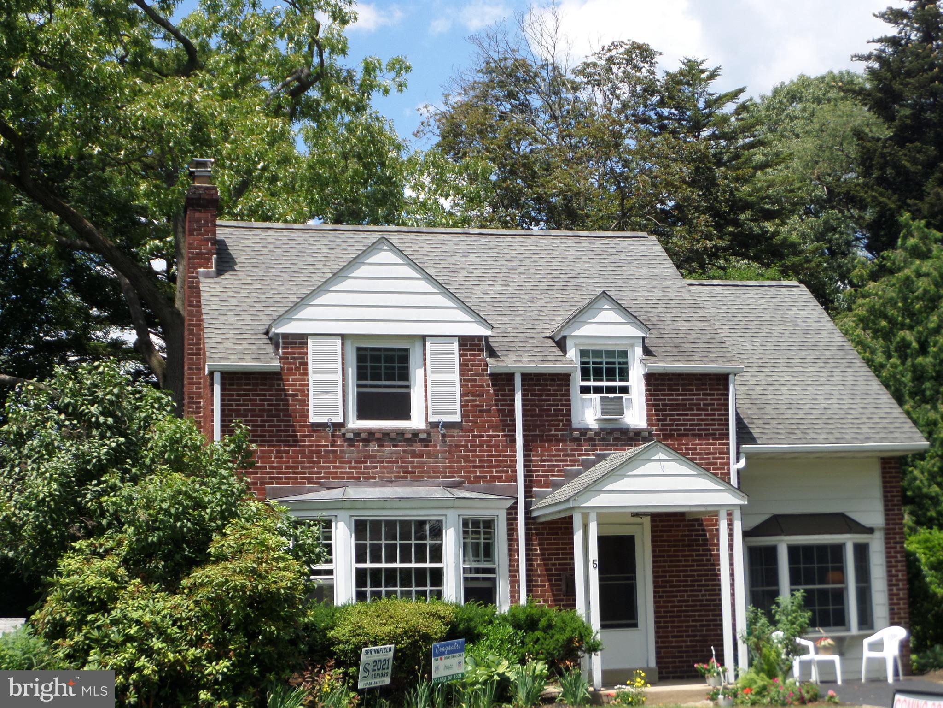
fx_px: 1689
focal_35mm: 62
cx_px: 472
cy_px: 354
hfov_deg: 31.2
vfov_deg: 23.7
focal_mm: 10.2
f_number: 4
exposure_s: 1/500
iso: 100
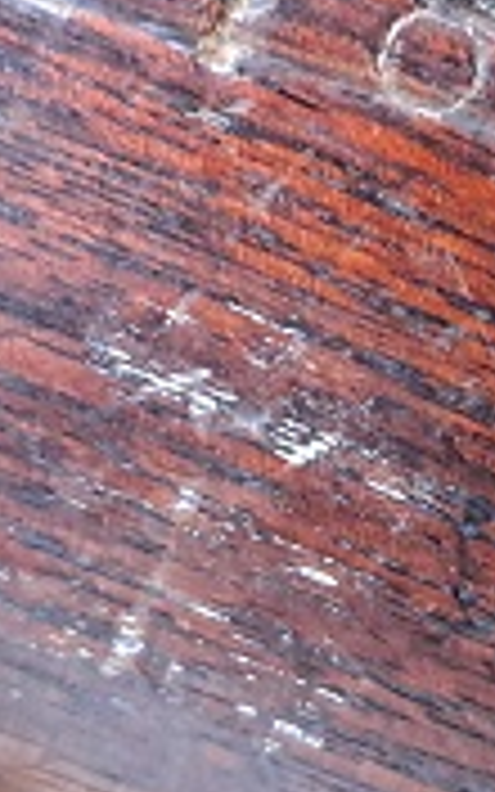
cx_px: 504
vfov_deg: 16.0
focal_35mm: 130
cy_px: 277
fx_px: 2806
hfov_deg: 10.0
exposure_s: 1/33
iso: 500
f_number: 1.8
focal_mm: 5.23
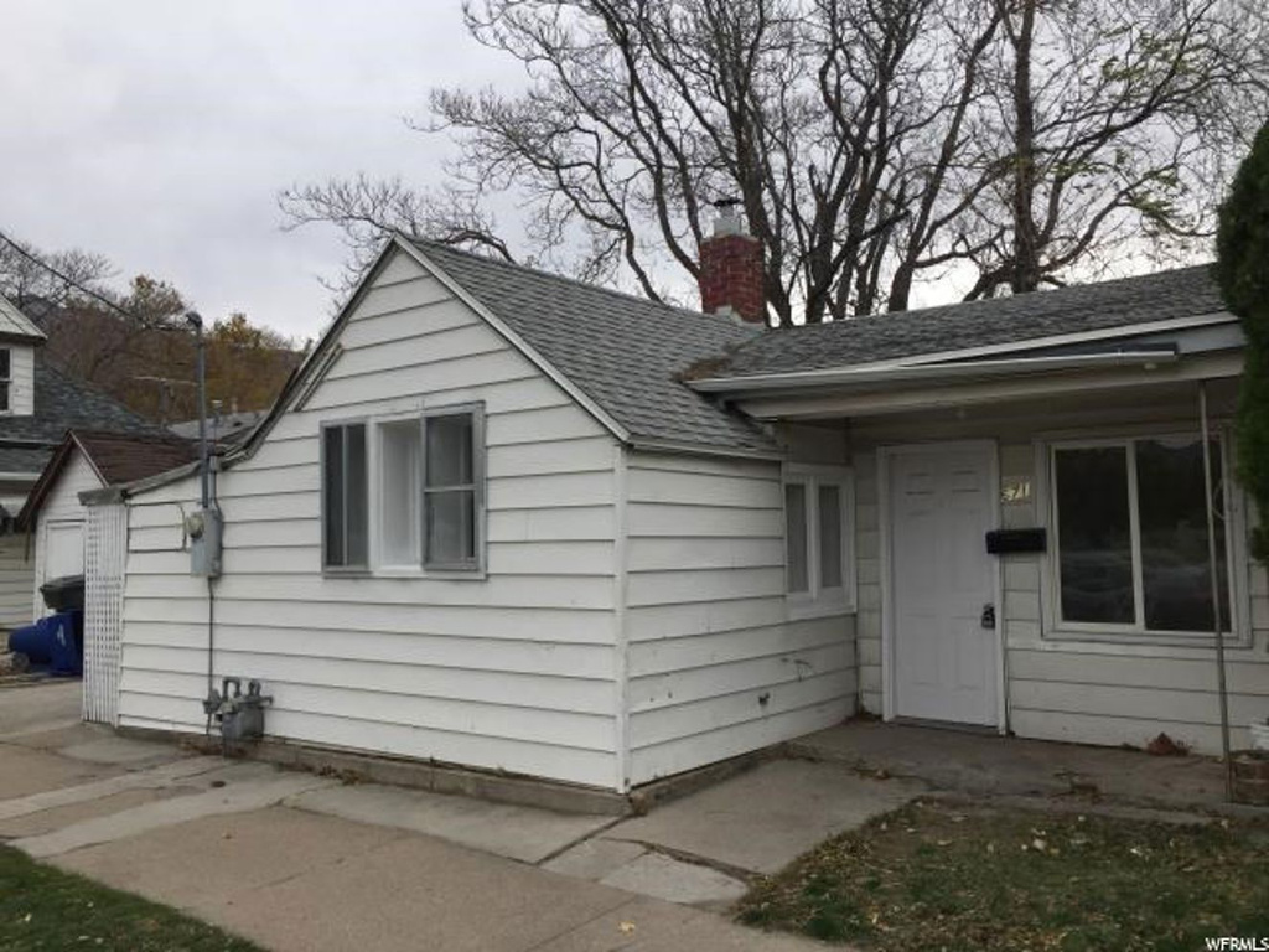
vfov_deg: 48.2
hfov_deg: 61.7
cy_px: 476
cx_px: 634
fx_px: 1063
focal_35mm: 29
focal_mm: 4.15
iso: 32
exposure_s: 1/1236
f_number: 2.2
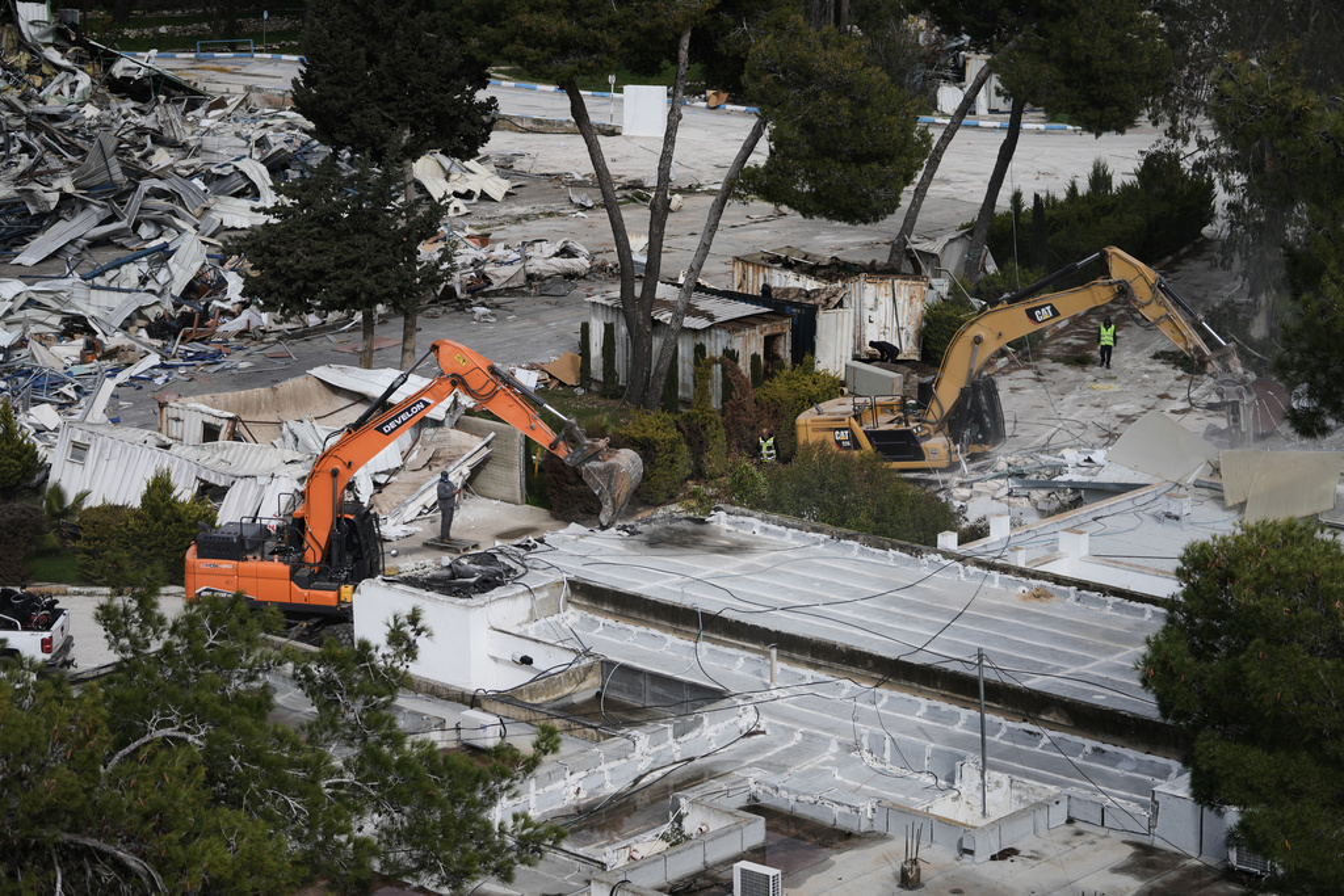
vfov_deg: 15.4
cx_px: 672
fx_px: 3323
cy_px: 448
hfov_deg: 22.9
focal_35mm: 89
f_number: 2.8
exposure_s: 1/5000
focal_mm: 89
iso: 200
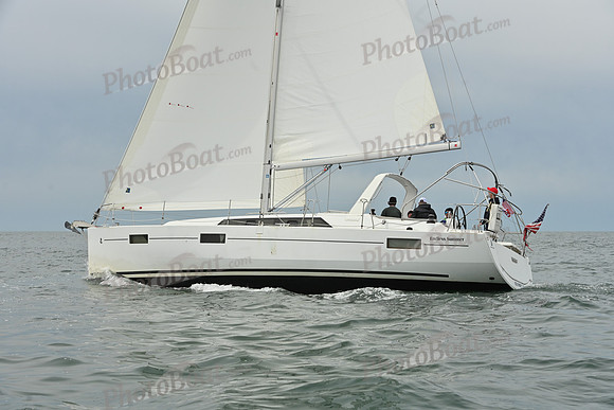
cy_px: 205
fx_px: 1194
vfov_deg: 19.5
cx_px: 307
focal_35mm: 70
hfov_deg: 28.8
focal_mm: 70
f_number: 9
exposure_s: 1/2000
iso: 320
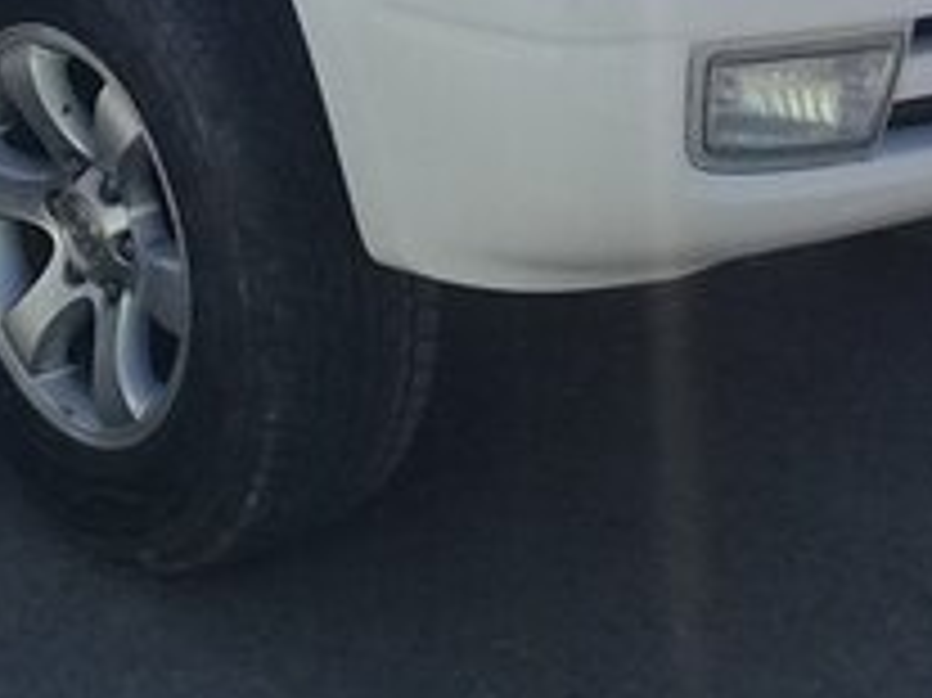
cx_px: 212
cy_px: -160
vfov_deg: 14.4
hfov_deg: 19.7
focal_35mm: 99
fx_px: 2664
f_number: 2.2
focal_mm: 3.3
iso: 50
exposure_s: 1/1495
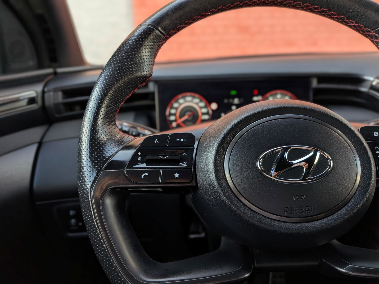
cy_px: 142
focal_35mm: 24
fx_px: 263
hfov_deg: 71.6
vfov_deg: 56.8
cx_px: 190
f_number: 1.7
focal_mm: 4.53
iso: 30
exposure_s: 1/102
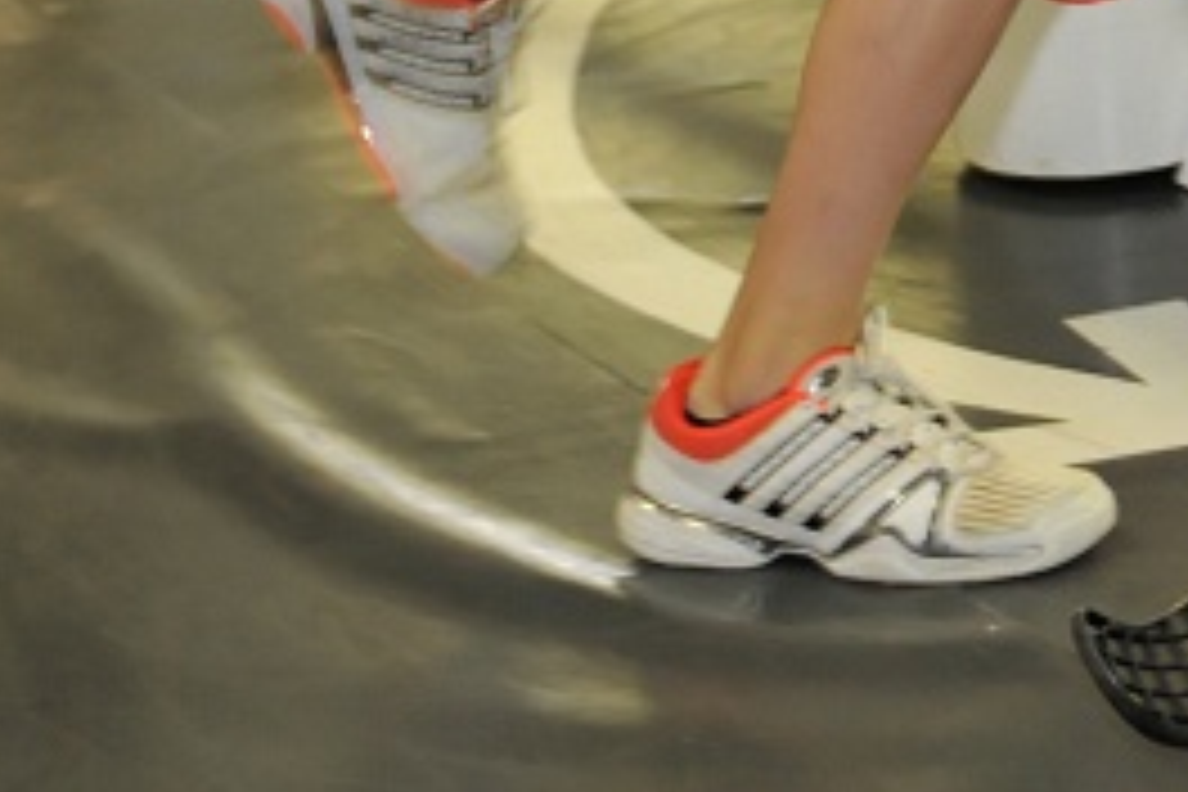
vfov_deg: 10.6
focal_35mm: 123
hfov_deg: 15.2
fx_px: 4059
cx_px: 1852
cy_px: -518
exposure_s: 1/125
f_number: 2.8
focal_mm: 24
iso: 800
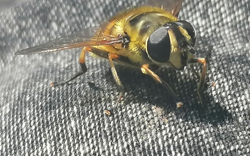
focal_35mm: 172
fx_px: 1172
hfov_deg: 12.2
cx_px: 124
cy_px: 79
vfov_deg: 7.6
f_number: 1.8
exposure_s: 1/668
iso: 50
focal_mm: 4.75
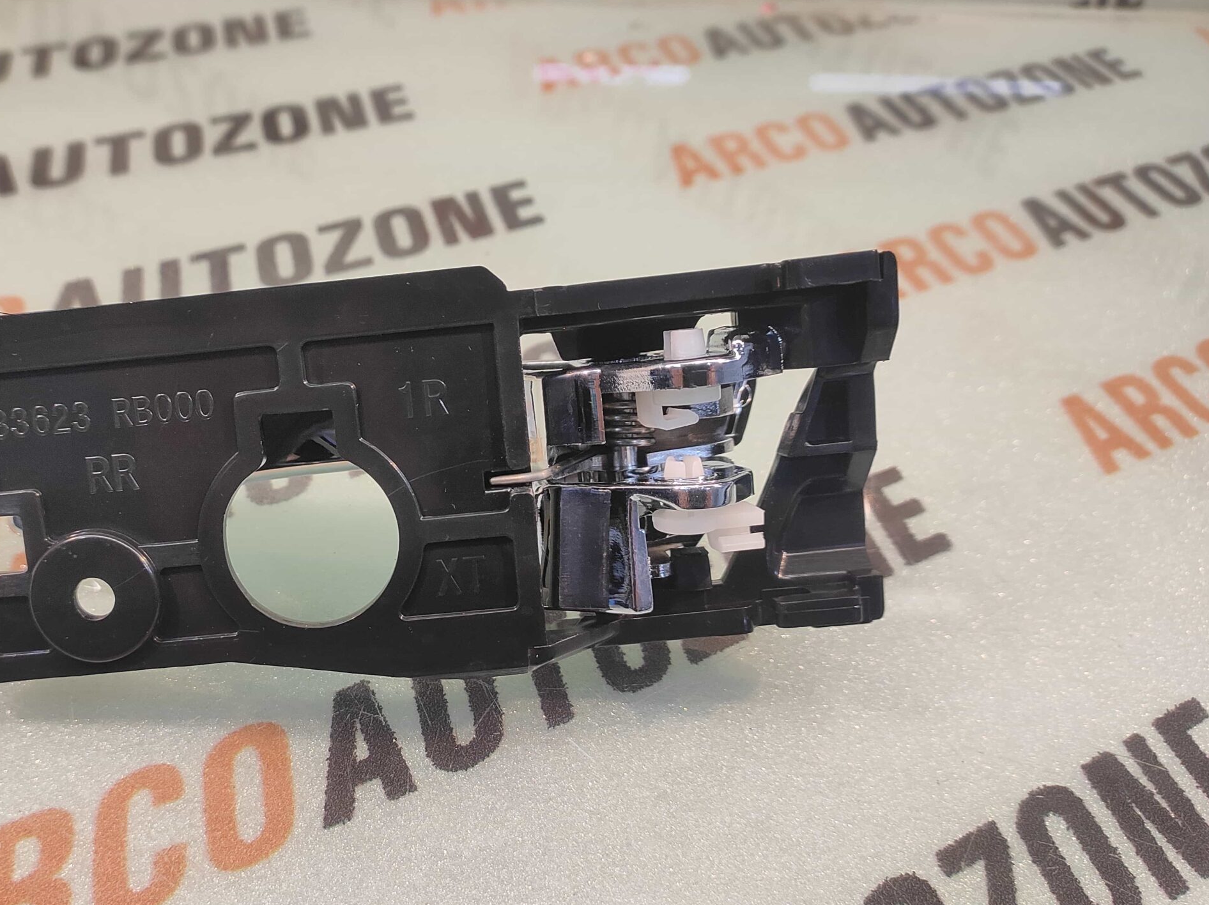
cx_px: 413
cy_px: 532
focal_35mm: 23
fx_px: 803
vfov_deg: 58.4
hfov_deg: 72.0
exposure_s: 1/33
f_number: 1.79
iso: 195
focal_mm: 4.74
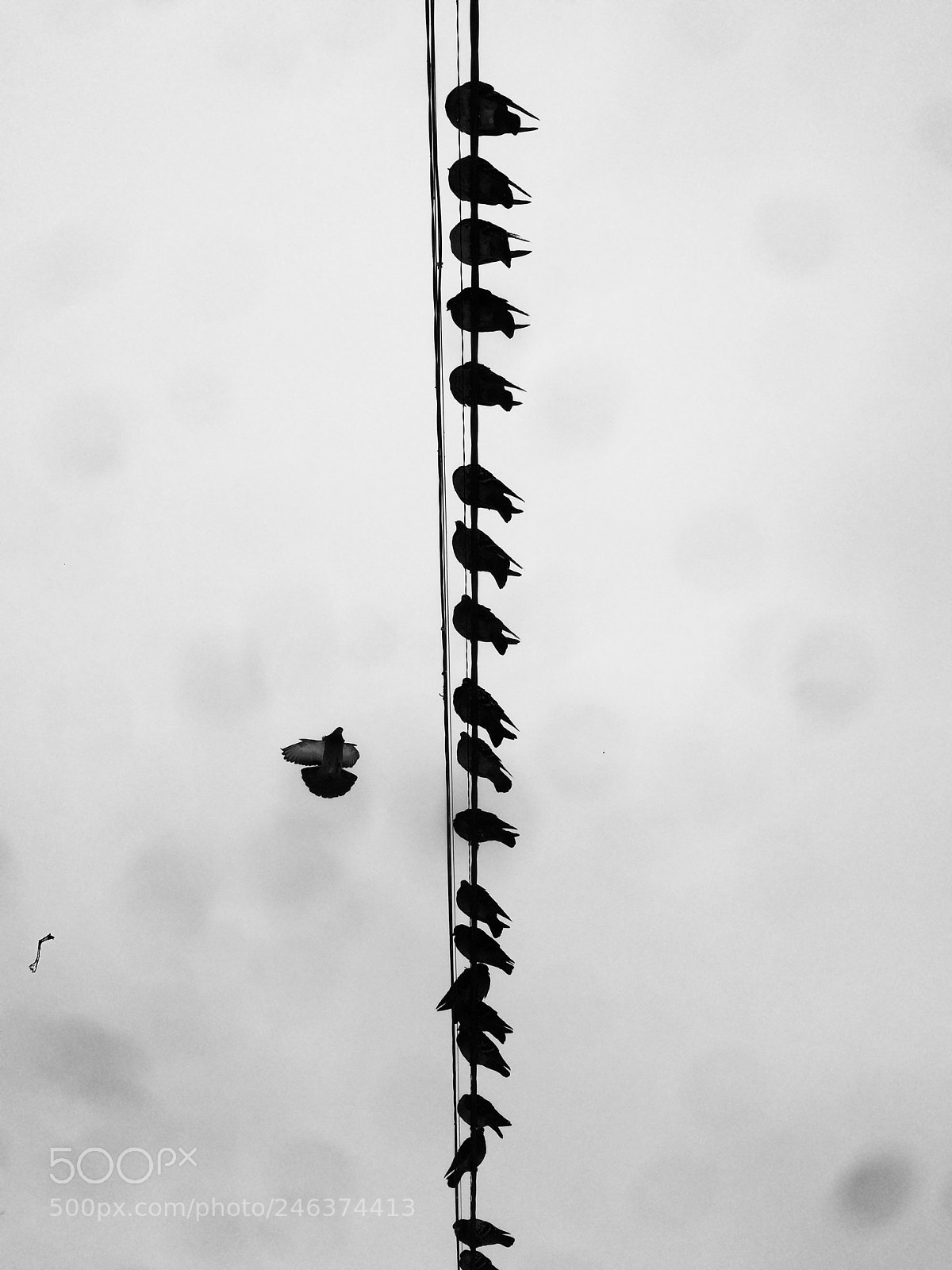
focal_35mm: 29
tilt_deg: +50.7
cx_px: 476
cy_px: 635
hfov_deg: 48.2
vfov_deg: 61.7
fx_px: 1063
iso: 32
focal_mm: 4.15
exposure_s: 1/2053
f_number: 2.2
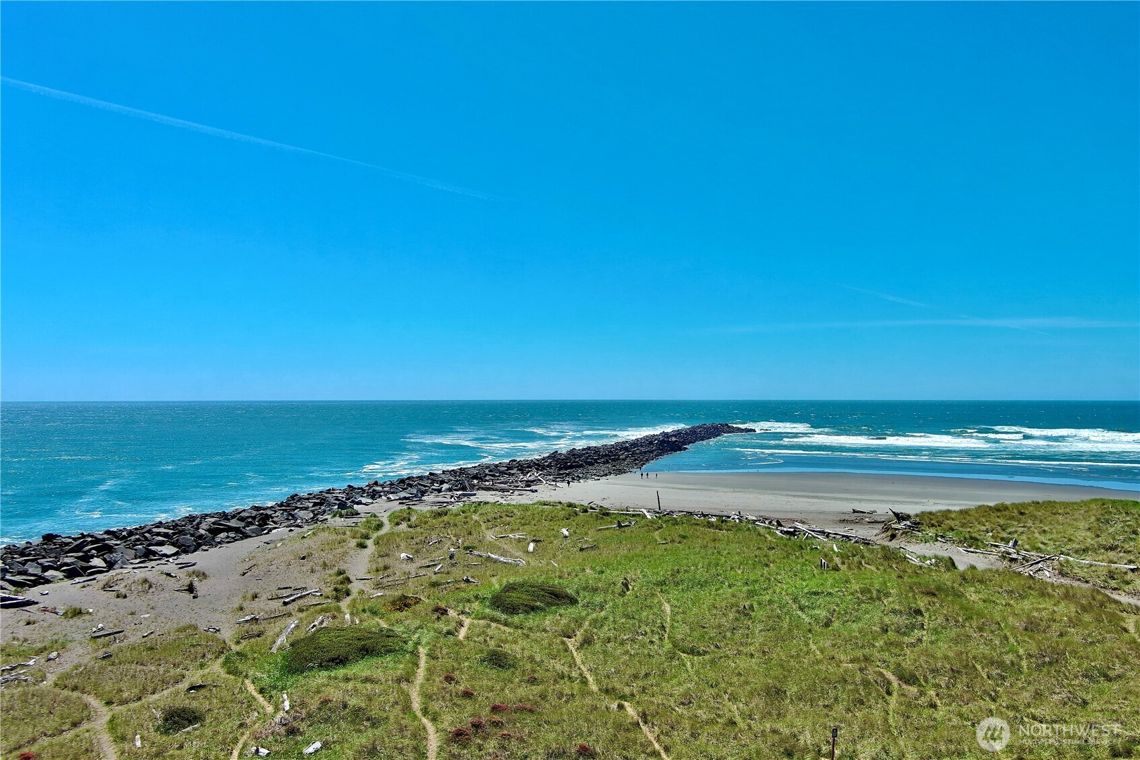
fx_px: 918
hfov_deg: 63.7
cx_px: 570
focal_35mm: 29
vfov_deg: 45.0
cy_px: 380
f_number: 2.8
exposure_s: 1/2924
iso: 101
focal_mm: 10.57
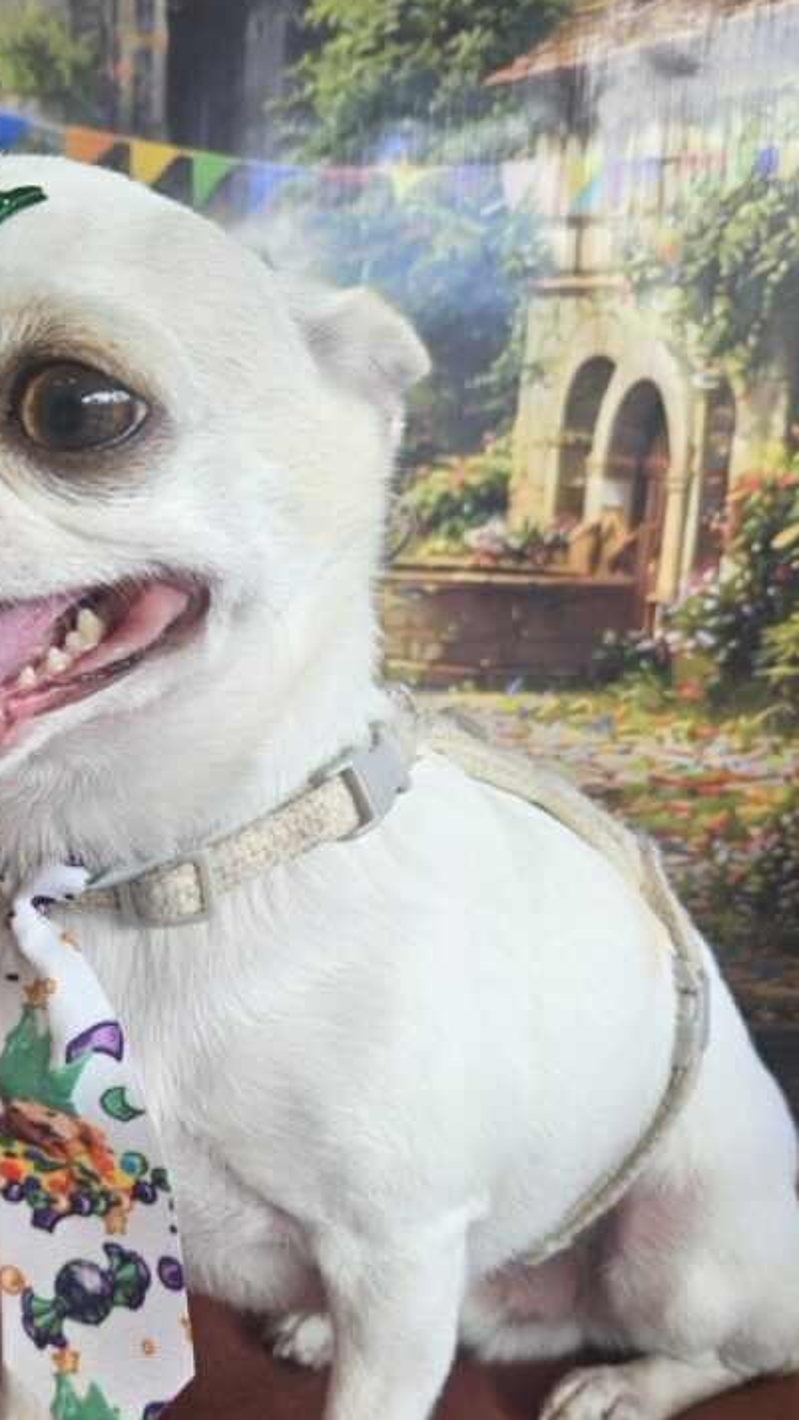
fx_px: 1356
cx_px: 209
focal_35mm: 36
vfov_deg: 55.3
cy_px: 755
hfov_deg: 32.3
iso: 25
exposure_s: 1/161
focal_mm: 5.4
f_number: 1.8
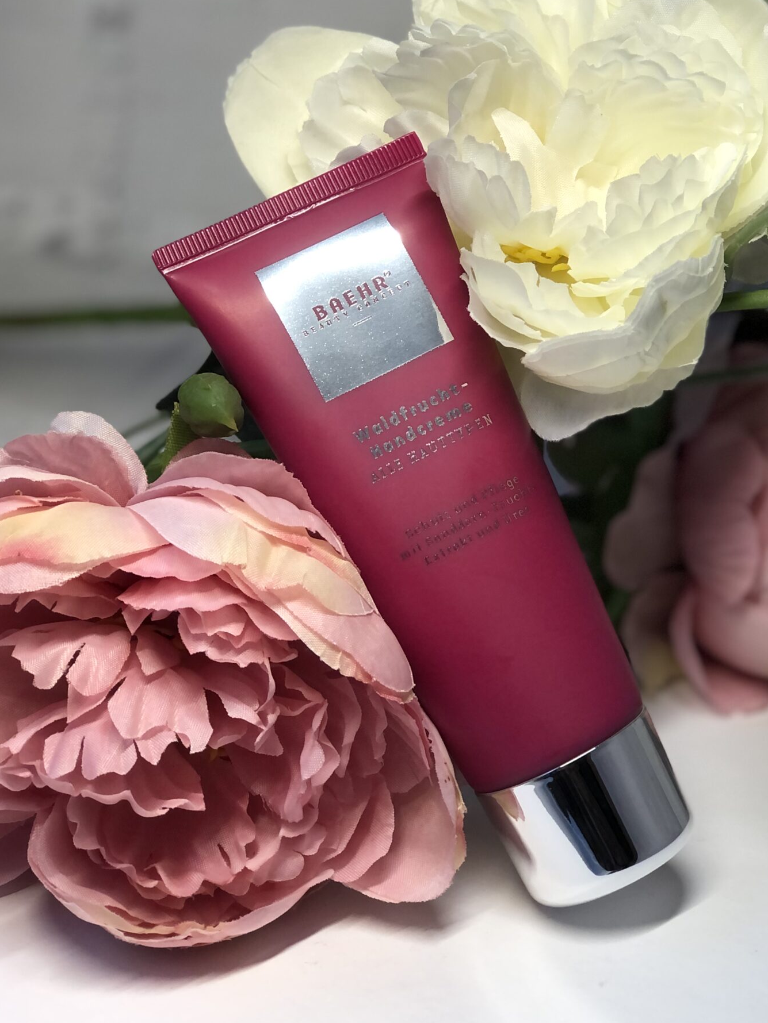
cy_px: 364
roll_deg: -2.1
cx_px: 505
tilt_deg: -20.7
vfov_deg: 23.8
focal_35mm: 82
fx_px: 2426
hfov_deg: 17.9
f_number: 2.8
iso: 25
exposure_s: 1/31
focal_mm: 6.6
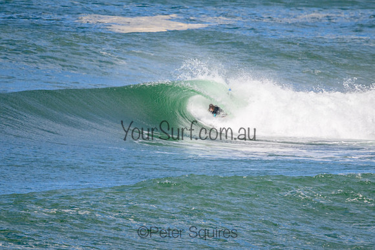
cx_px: 187
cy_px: 134
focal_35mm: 1101
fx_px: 11468
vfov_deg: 1.3
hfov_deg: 1.9
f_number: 11
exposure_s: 1/2000
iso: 900
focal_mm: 800
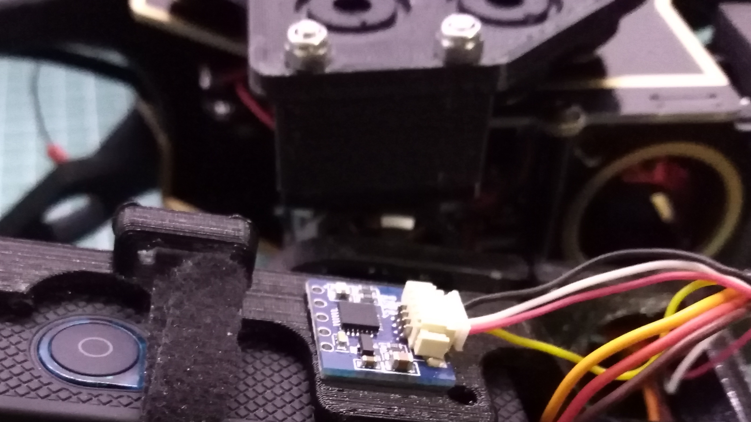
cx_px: 298
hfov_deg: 48.1
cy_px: 411
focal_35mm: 42
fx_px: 836
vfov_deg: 26.9
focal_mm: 3.54
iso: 2191
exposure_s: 1/12.5
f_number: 2
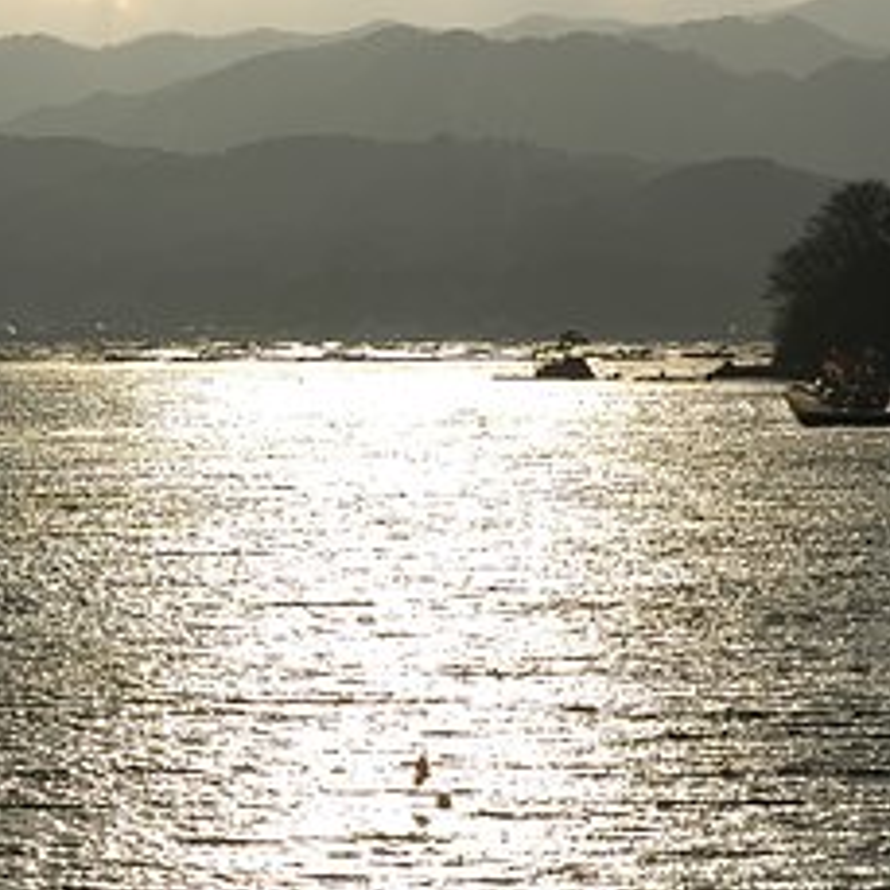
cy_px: 311
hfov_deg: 8.2
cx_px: 225
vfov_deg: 8.2
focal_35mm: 214
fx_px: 6223
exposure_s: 1/2000
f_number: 6.3
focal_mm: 75
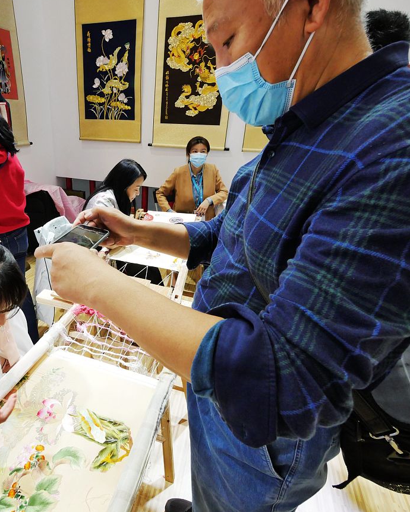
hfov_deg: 68.6
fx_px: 288
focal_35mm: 19
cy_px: 249
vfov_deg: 83.3
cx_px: 132
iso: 1600
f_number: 5
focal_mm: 7
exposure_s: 1/250
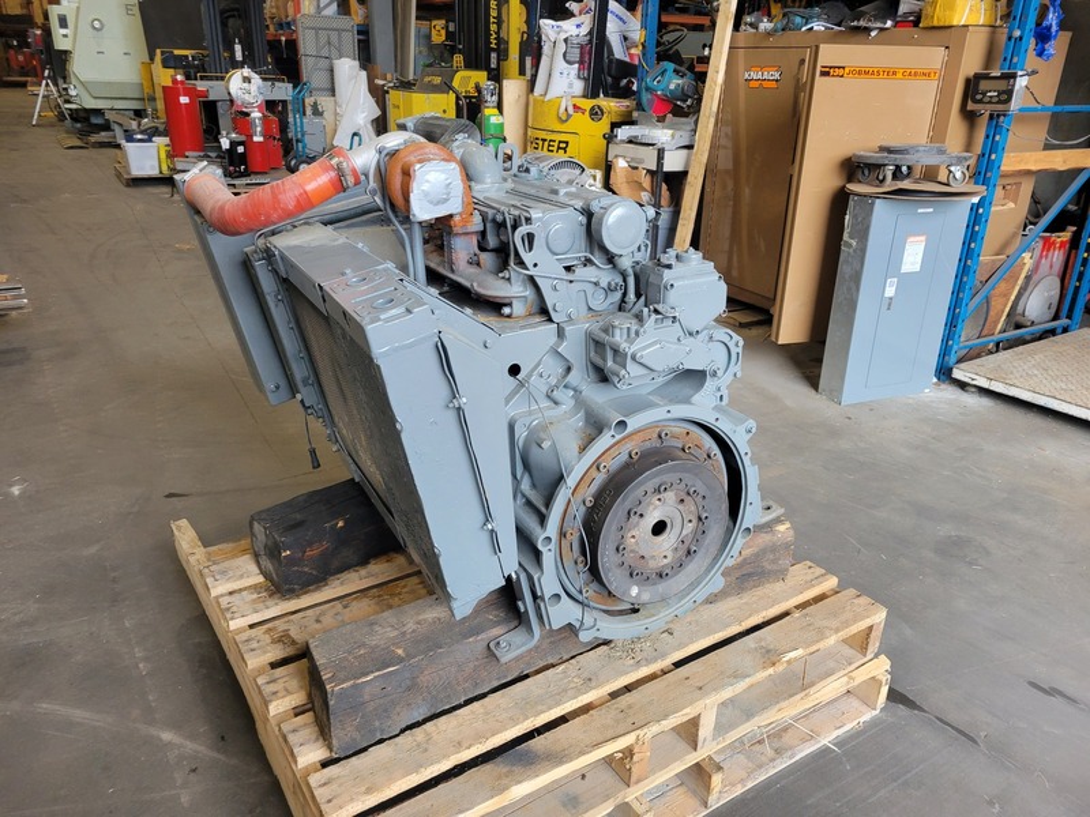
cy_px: 408
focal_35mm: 26
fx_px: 819
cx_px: 545
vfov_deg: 53.1
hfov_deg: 67.3
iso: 125
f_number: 1.8
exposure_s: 1/120
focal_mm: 5.4
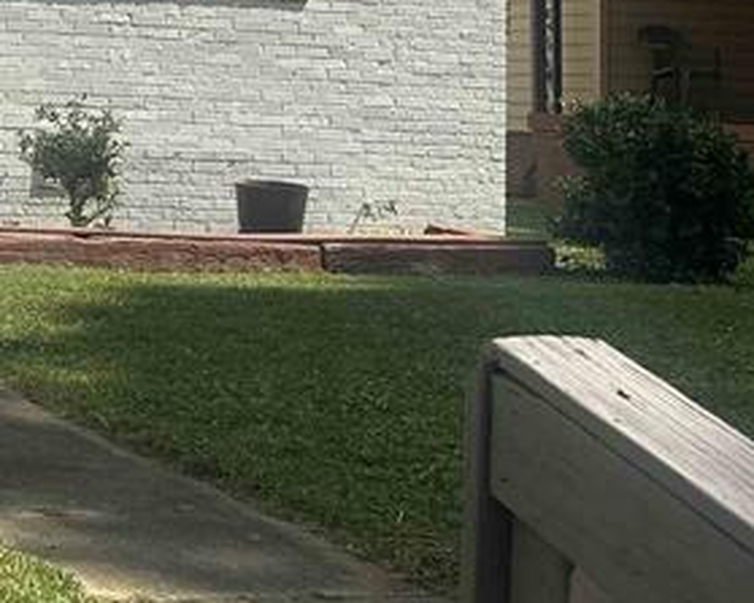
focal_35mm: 86
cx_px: -389
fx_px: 1918
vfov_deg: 17.2
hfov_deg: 19.3
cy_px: -84
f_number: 1.78
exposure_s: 1/4184
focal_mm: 6.86
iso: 80
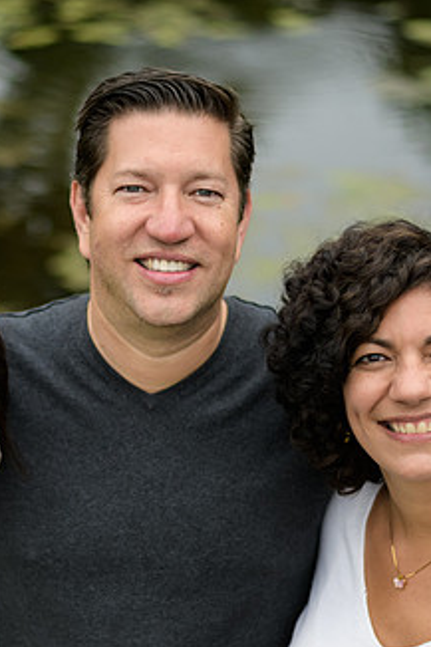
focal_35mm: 99
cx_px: 93
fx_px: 1780
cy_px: 402
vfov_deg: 20.6
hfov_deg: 13.7
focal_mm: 50
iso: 200
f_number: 2
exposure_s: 1/640
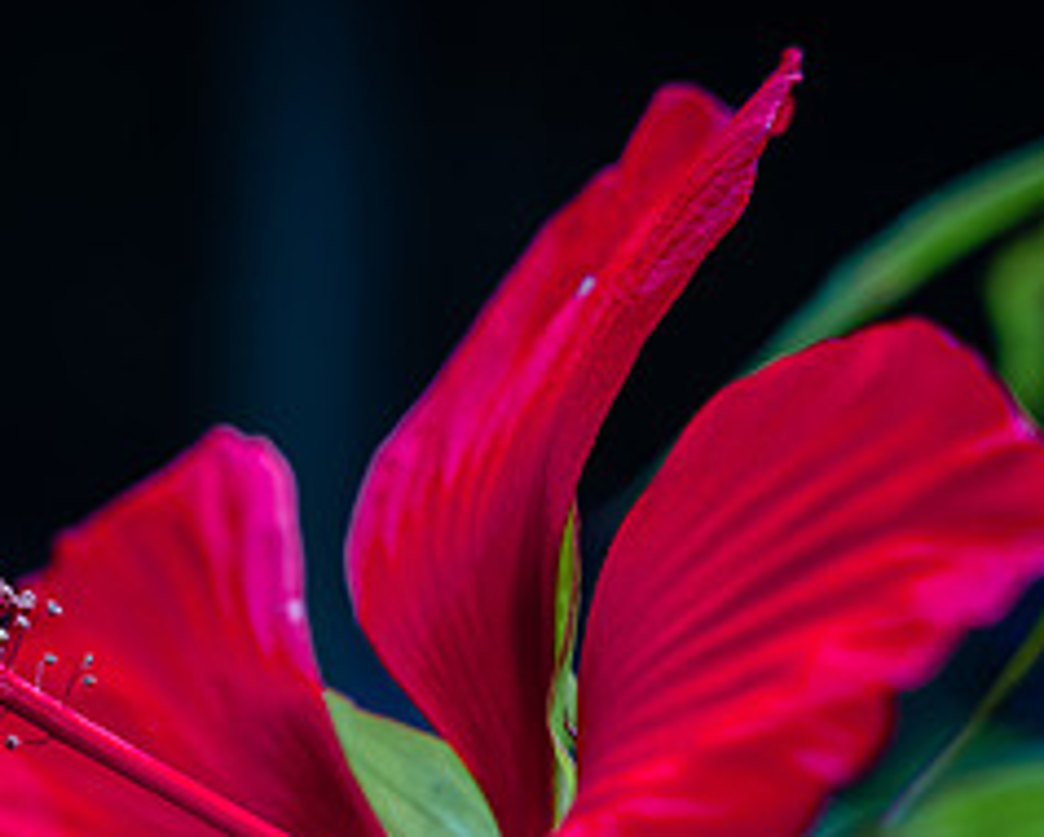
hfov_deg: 11.2
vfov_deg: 9.0
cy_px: 800
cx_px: 203
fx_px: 5319
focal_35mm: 172
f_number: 4
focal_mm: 75
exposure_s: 1/125
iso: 320
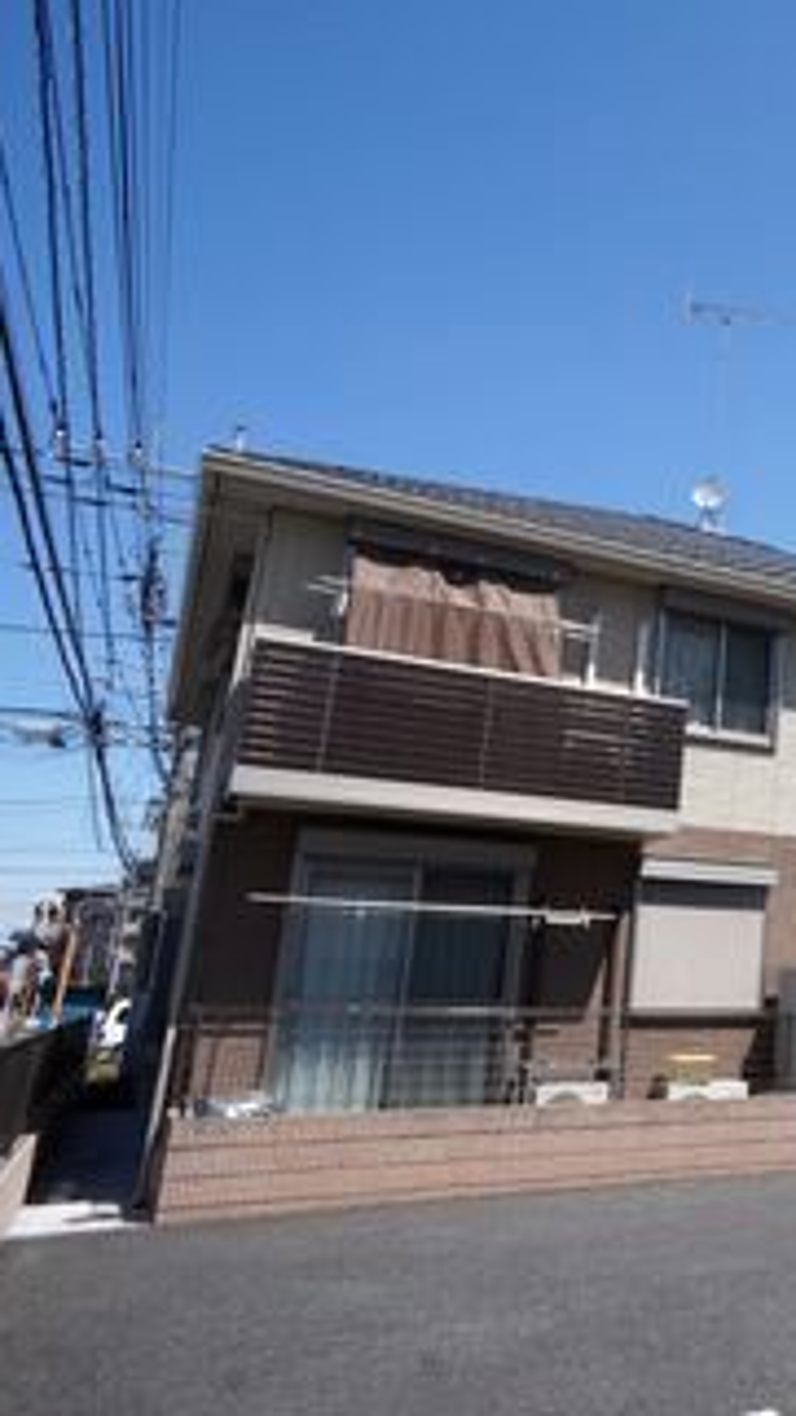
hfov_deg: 26.2
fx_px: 1464
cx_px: 1020
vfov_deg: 51.6
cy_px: 701
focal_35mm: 39
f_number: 11
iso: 200
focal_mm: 16
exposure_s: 1/250
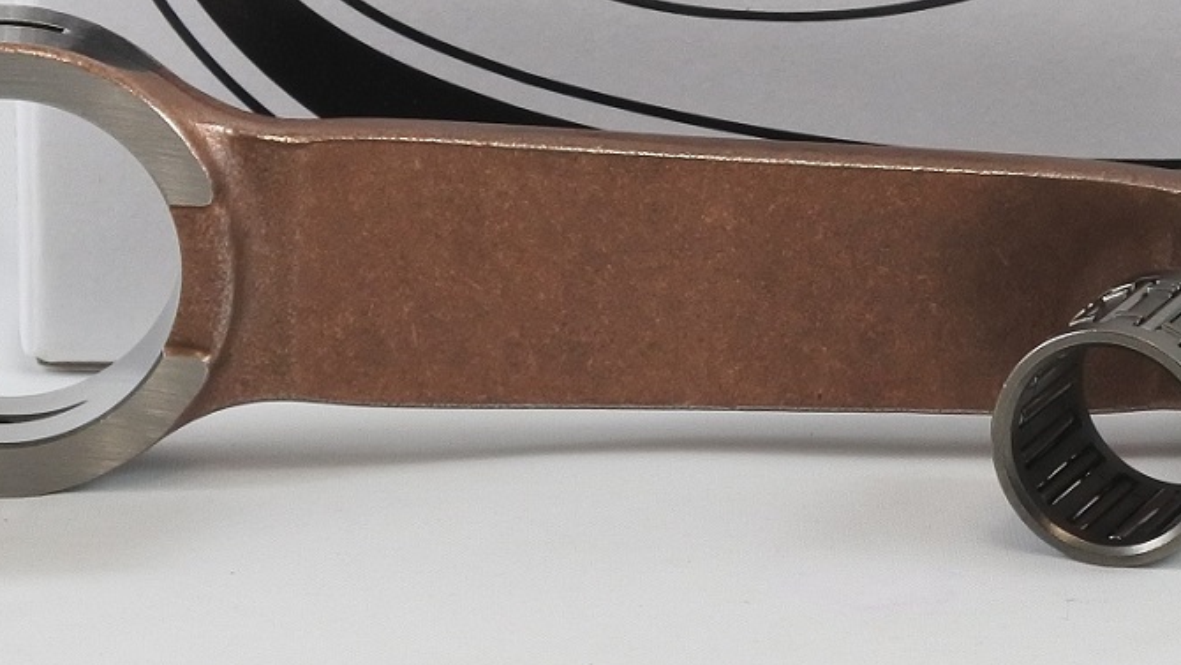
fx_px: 4917
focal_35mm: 157
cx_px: 848
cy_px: 19
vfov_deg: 7.7
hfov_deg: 13.7
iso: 400
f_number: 5
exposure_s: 1/125
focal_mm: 22.7
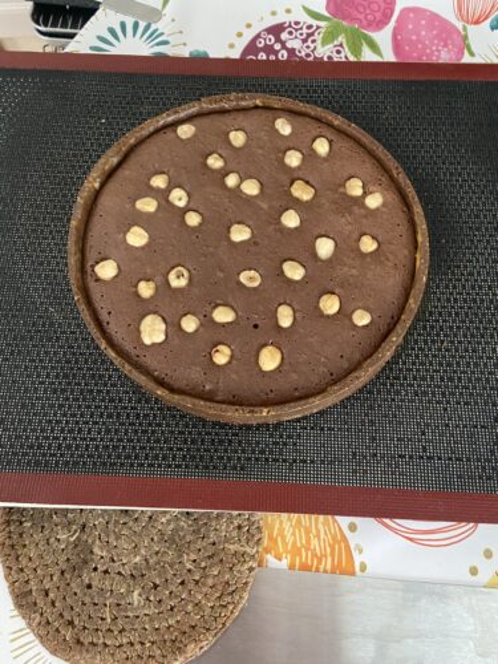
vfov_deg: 67.3
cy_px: 332
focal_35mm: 26
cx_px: 249
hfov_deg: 53.1
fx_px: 499
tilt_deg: -71.6
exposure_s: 1/25
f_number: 1.8
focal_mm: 4.25
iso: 500
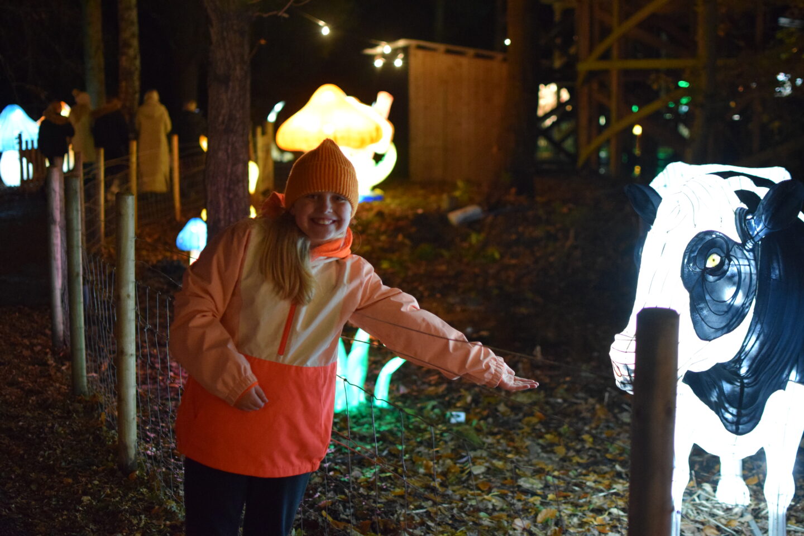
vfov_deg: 25.8
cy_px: 268
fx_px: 1172
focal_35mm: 52
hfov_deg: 37.9
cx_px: 402
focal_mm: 35
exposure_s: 1/250
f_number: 2
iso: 3200
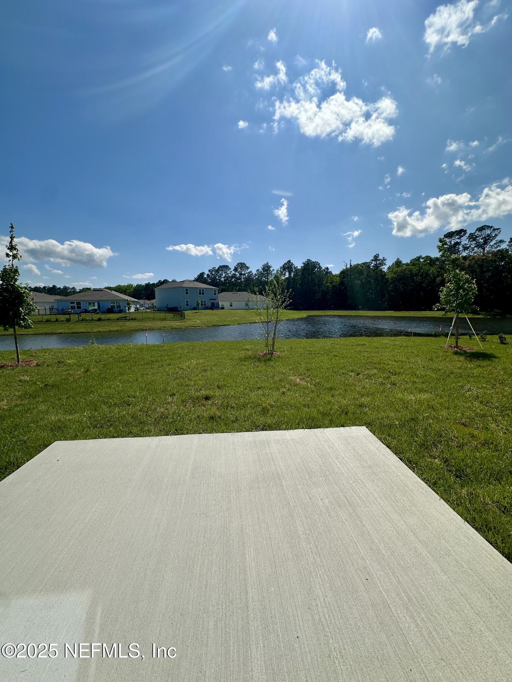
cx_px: 256
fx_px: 276
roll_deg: -0.7
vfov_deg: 102.1
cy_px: 341
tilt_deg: -6.9
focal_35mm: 14
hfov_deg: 85.7
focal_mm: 2.22
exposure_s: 1/4132
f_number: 2.2
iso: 50
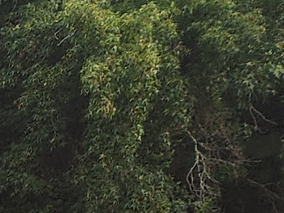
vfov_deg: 7.7
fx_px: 1461
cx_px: -795
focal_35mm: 178
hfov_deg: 7.9
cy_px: 544
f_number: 1.8
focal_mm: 6.4
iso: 40
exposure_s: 1/180
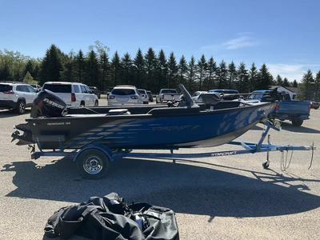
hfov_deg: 61.7
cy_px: 120
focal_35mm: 29
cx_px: 160
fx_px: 268
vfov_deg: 48.2
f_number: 1.8
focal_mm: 3
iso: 25
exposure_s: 1/1912
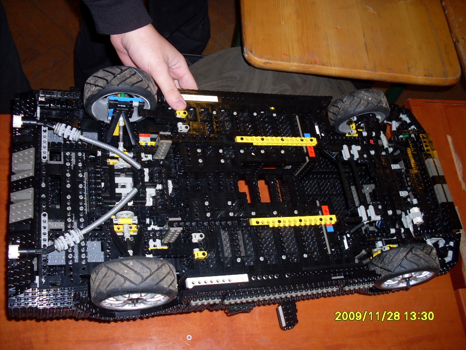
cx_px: 233
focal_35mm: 38
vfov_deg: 37.7
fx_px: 512
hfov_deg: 49.0
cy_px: 175
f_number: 2.8
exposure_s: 1/45
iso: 100
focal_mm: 6.3
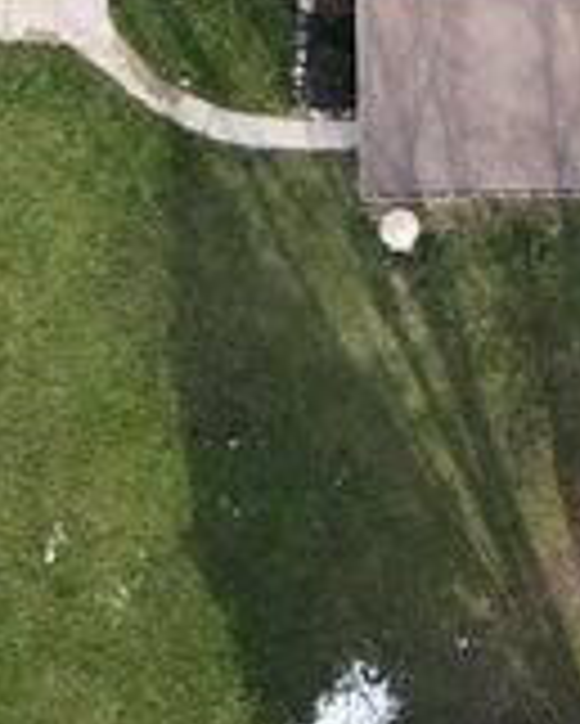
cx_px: 101
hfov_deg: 12.4
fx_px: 2658
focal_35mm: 124
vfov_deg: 15.5
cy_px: 306
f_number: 2.8
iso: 100
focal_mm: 4.5
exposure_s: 1/180
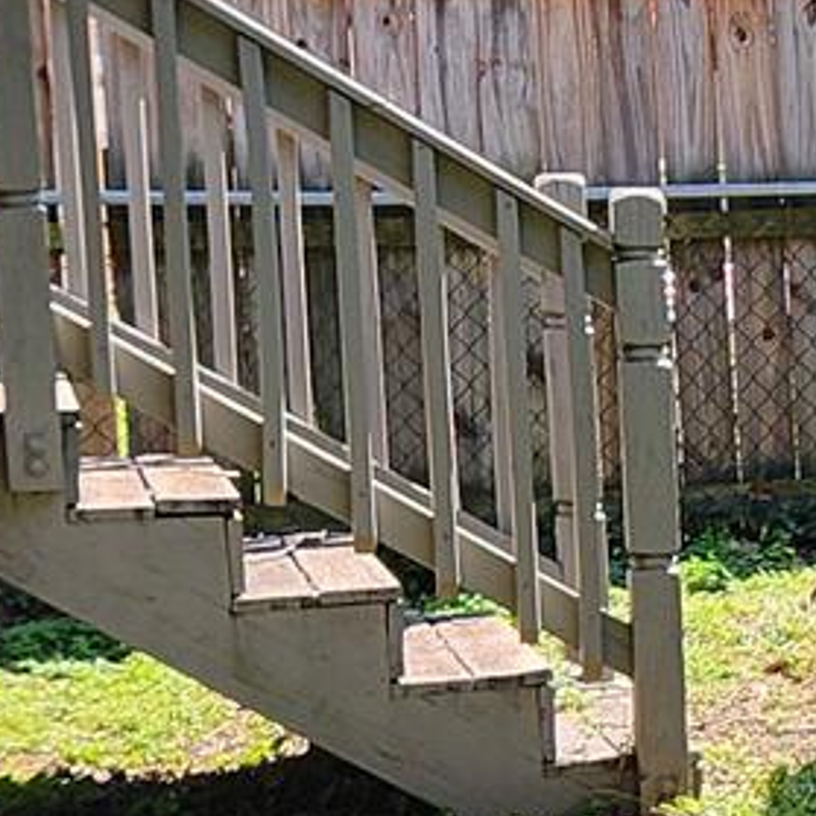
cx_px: 2015
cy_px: 550
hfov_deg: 10.1
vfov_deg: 11.7
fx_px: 3974
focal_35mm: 149
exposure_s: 1/388
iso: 20
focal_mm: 5.4
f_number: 1.8
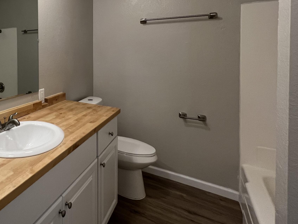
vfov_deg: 56.1
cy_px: 57
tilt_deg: -1.6
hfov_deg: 63.7
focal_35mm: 23
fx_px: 198
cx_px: 39
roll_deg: +0.6
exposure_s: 1/120
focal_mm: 1.57
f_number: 1.8
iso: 200
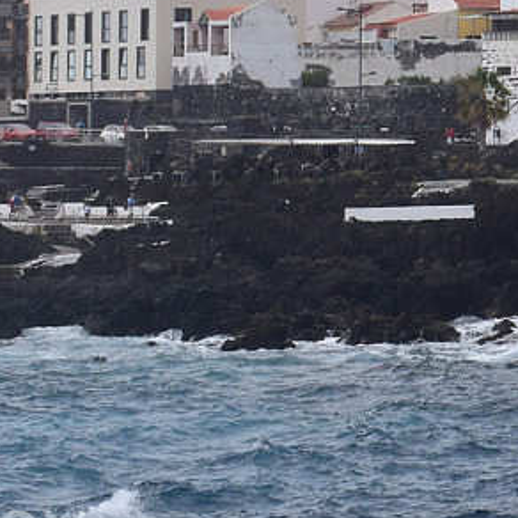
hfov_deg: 8.2
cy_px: -161
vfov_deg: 8.5
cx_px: 1064
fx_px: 3425
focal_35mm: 202
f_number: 11
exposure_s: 1/400
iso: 400
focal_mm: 29
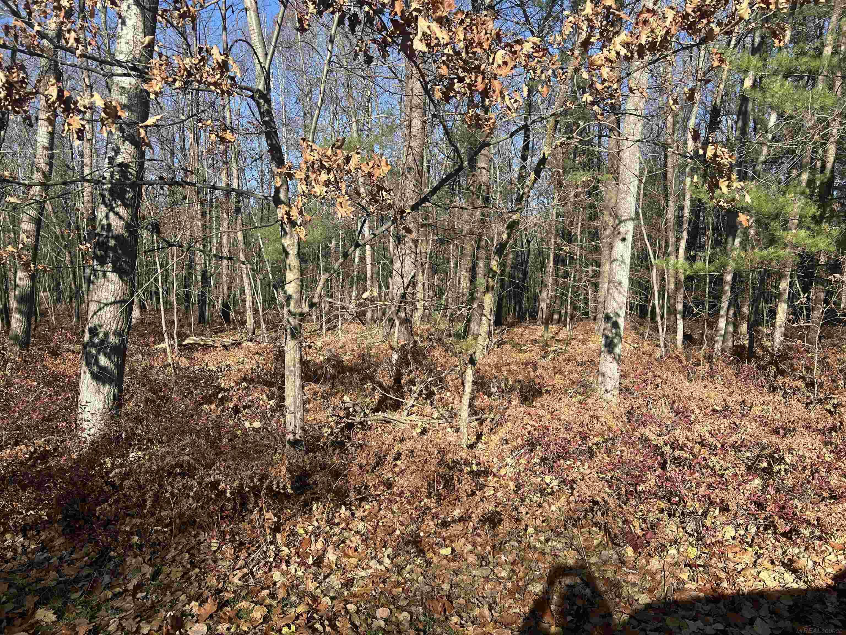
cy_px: 318
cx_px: 423
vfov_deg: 53.1
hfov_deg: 67.3
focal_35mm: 26
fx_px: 635
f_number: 1.5
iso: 50
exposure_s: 1/1751
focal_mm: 5.7
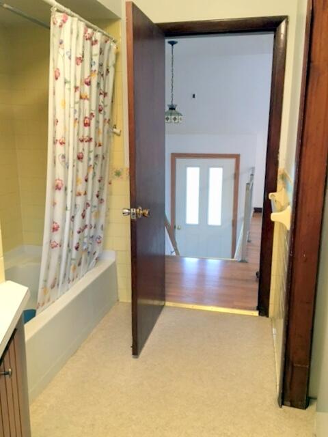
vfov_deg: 61.7
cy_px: 218
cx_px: 164
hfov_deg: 48.2
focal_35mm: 29
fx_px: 366
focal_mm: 4.15
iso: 160
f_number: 2.2
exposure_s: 1/30
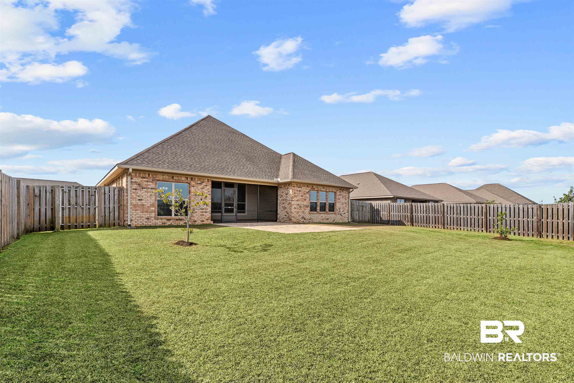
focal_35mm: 16
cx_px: 287
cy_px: 192
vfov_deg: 73.7
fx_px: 255
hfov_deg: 96.7
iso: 400
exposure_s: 1/1000
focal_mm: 16
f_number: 8
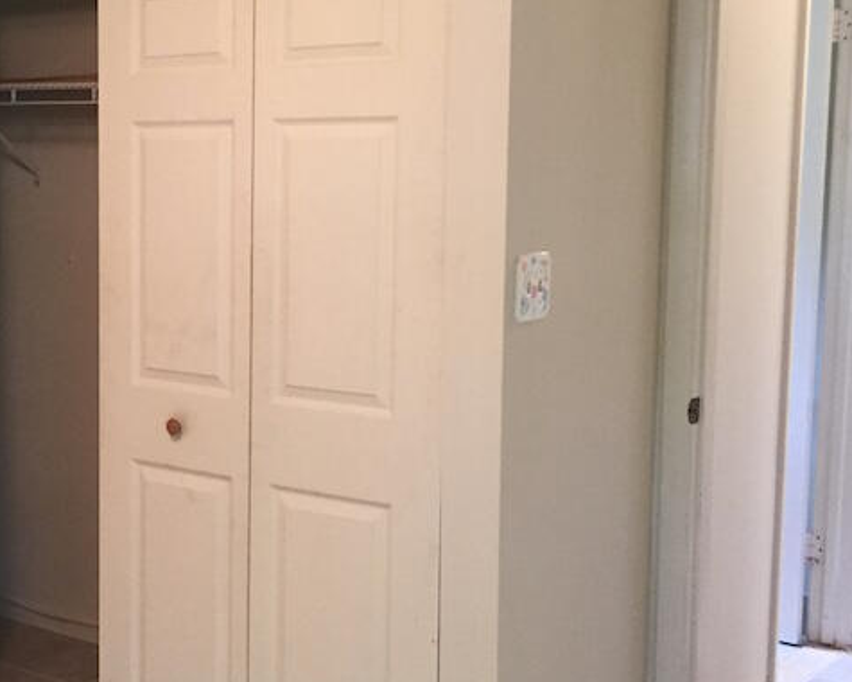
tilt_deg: -6.1
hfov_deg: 29.0
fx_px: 1538
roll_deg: +0.0
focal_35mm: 61
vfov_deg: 25.0
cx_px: -4
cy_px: 327
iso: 160
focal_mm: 4.15
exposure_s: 1/30
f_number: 2.2
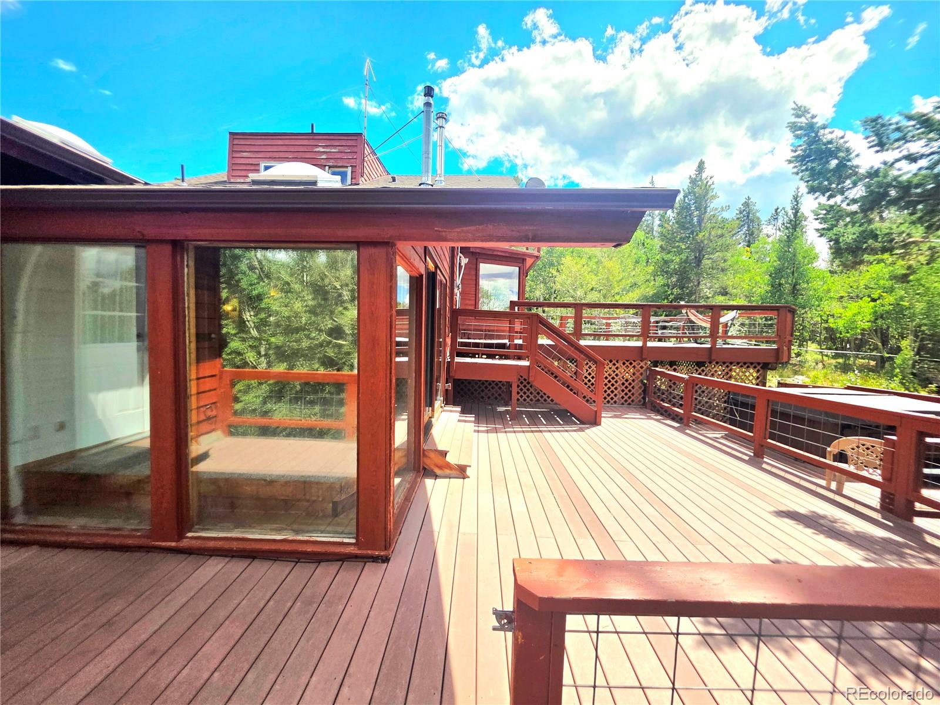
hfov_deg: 106.2
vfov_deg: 89.9
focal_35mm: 13
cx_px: 470
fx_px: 353
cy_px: 352
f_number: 1.9
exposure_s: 1/3333
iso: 40
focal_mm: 2.2
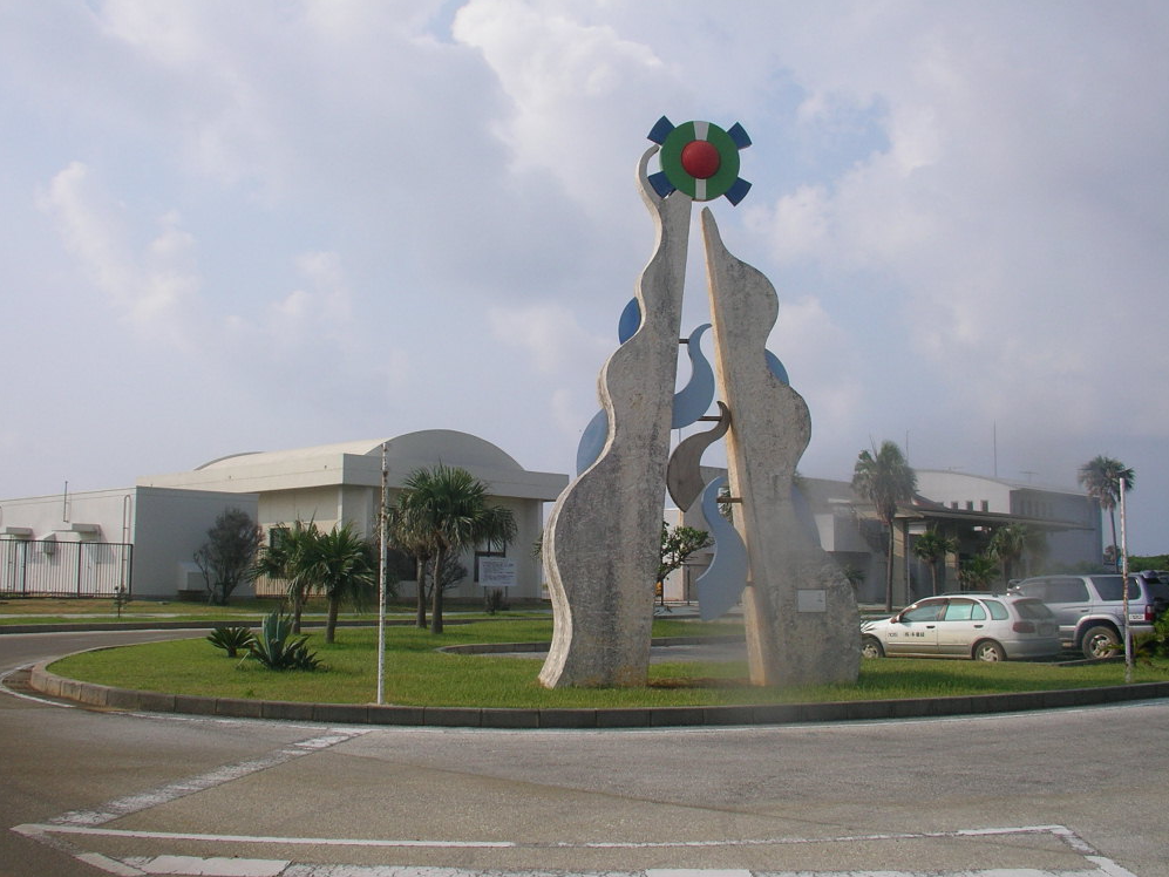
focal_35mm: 38
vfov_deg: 37.7
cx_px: 577
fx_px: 1283
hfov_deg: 49.0
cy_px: 437
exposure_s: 1/320
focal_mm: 5.7
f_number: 6.9
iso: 50
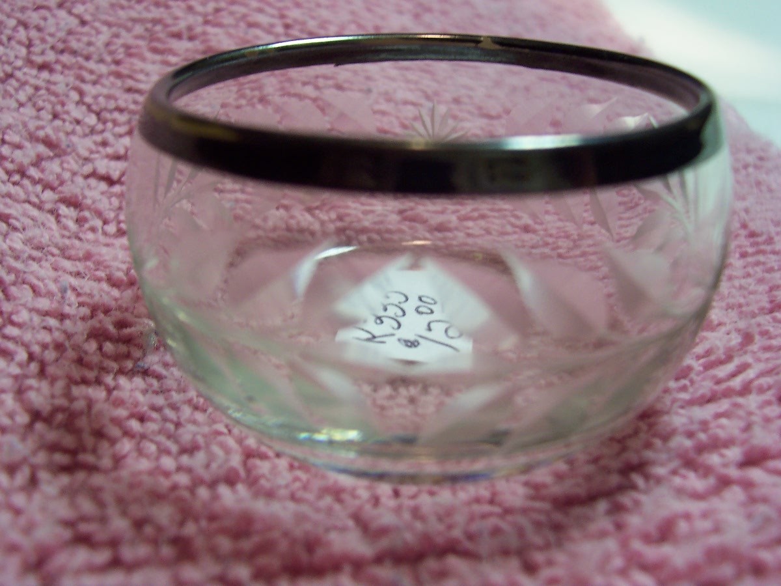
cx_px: 390
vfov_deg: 38.7
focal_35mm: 37
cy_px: 293
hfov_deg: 50.1
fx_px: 835
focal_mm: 5.6
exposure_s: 1/30
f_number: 2.8
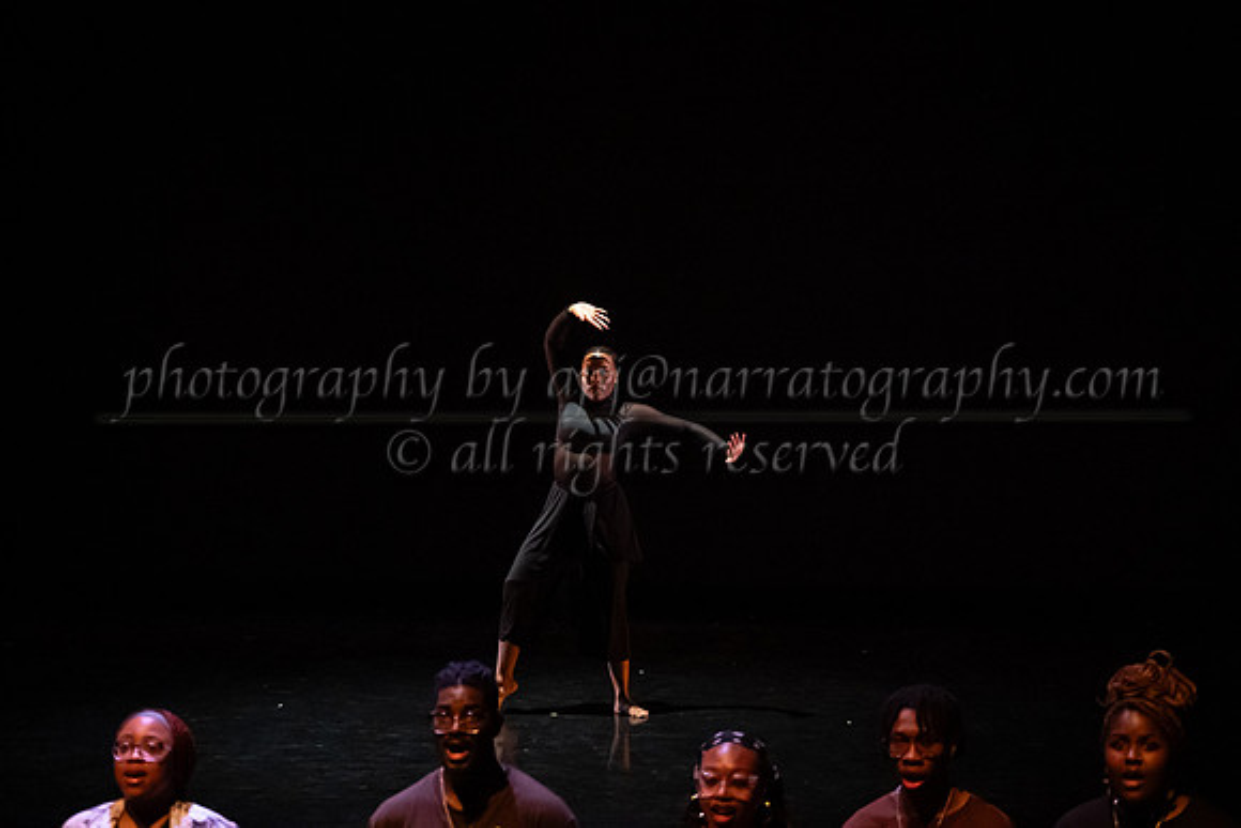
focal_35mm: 88
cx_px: 592
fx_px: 3027
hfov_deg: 23.2
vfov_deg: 15.6
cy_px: 343
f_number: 3.5
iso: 4000
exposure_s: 1/160
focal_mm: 75
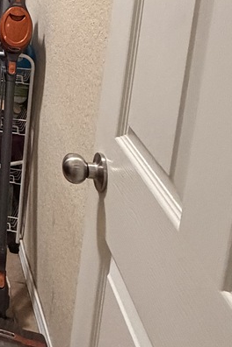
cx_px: -193
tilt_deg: -9.4
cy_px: -18
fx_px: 512
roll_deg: -1.7
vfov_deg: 33.5
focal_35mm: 53
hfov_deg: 19.0
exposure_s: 1/60
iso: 640
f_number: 2.2
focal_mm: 2.22
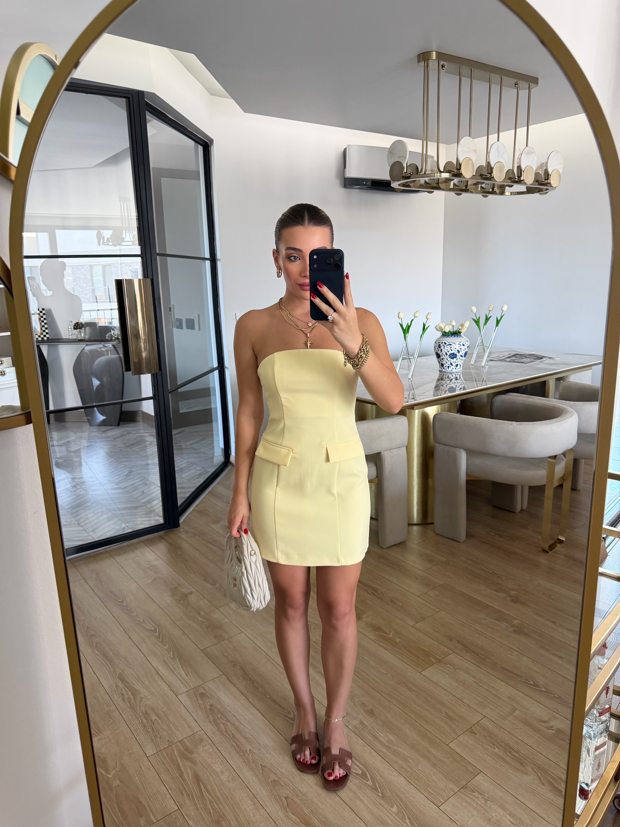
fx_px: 573
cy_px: 414
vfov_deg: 71.6
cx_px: 310
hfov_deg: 56.8
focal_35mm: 24
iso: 200
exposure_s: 1/75
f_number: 1.78
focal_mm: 6.76
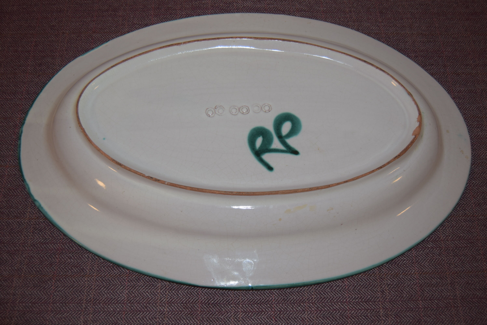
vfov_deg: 36.9
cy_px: 162
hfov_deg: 53.1
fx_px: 487
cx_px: 244
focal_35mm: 36
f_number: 3.8
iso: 200
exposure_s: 1/60
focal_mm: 24
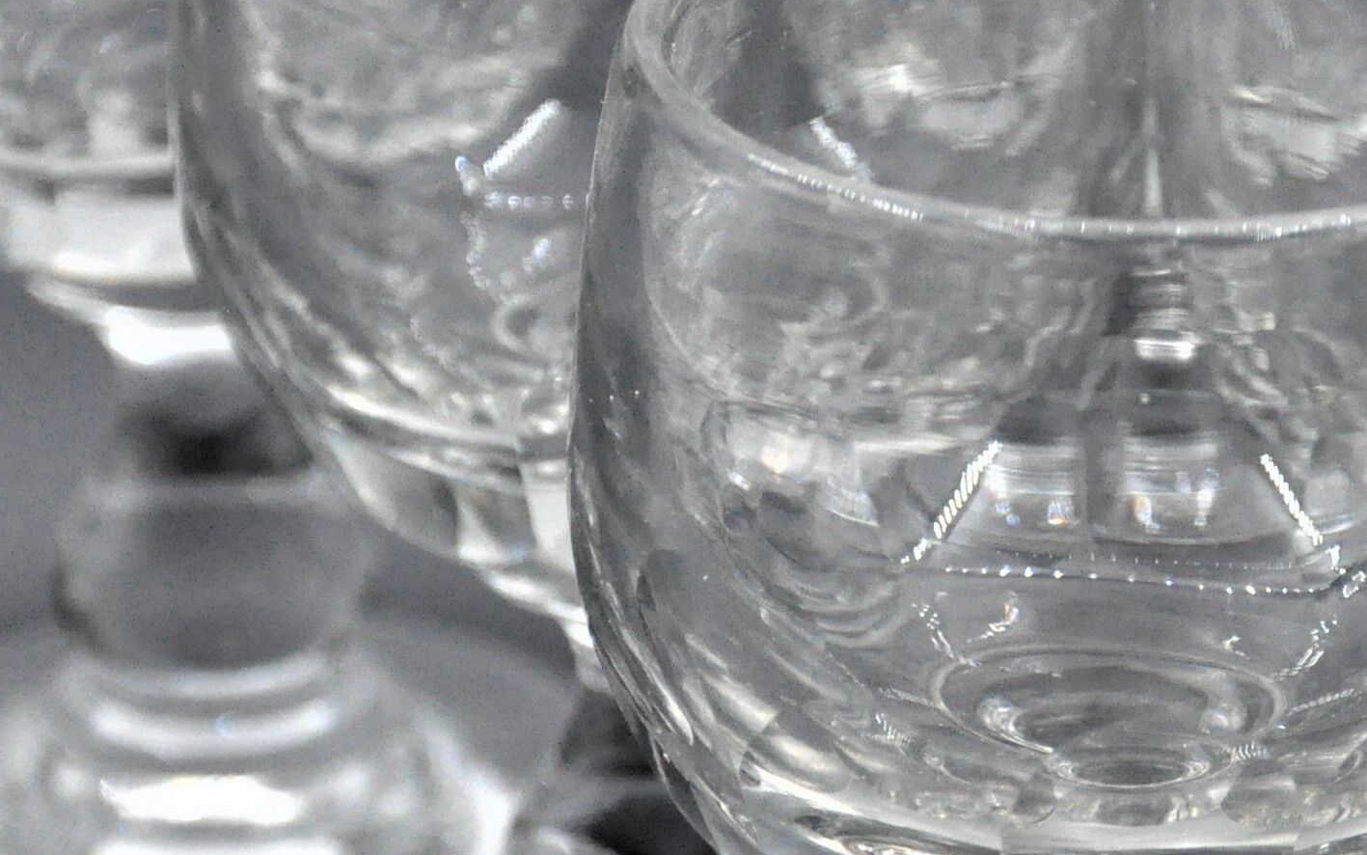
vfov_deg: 4.9
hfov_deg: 7.8
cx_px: 1073
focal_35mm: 268
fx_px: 9986
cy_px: 628
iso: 3200
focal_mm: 58
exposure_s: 1/1600
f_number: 5.6
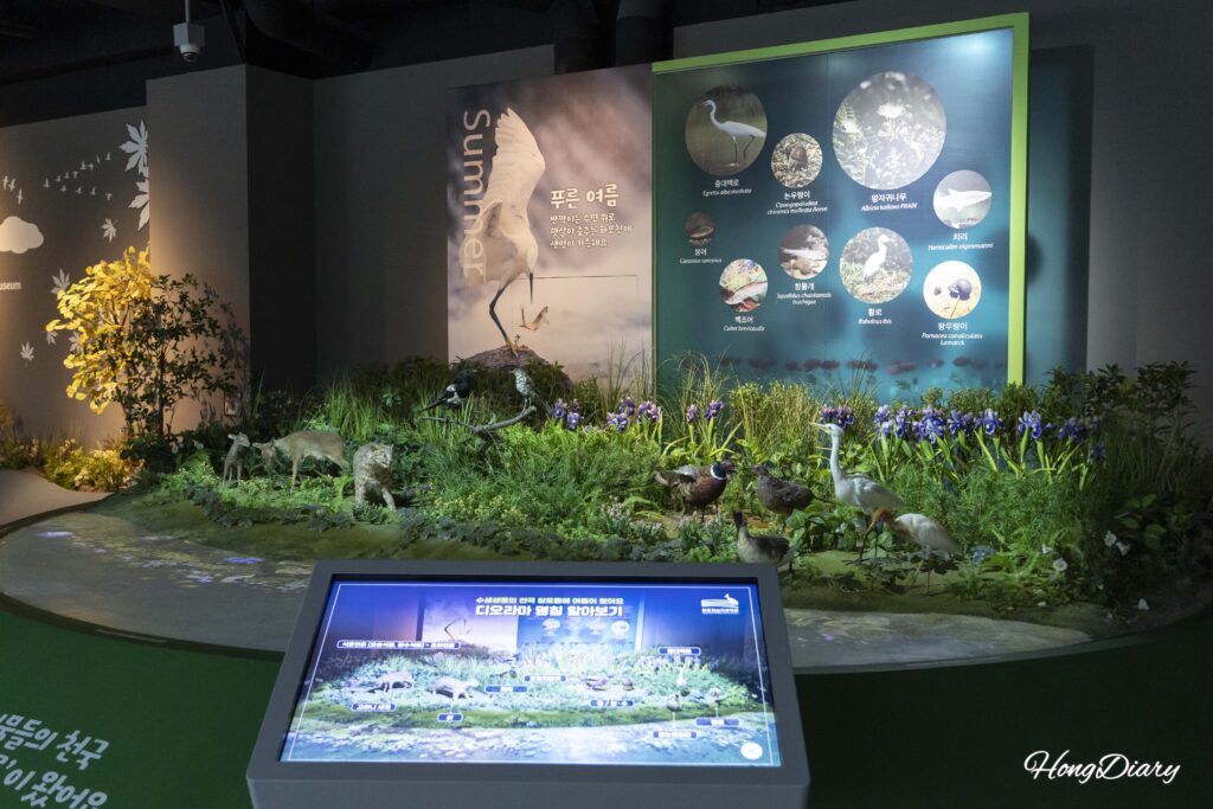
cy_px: 404
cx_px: 606
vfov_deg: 36.9
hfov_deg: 53.1
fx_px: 1213
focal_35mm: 36
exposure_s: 1/160
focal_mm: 36
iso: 5000
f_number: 5
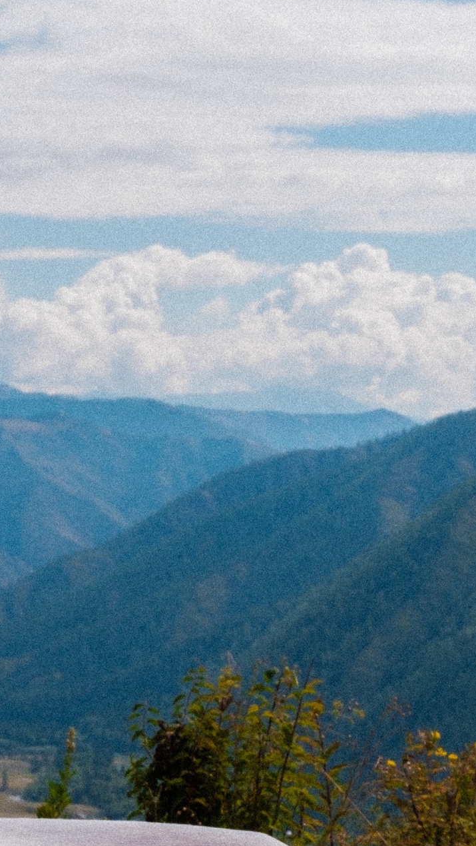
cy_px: 501
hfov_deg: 9.1
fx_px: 2982
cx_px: 447
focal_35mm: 133
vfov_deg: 16.1
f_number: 13
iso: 160
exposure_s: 1/160
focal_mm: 27.7
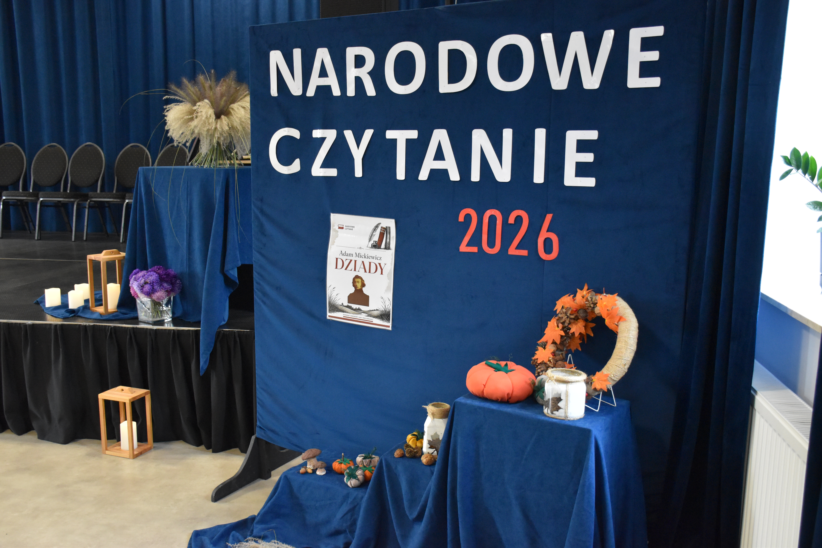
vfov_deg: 40.0
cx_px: 411
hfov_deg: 57.2
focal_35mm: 33
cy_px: 274
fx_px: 753
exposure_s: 1/100
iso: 3200
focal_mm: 22
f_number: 3.5
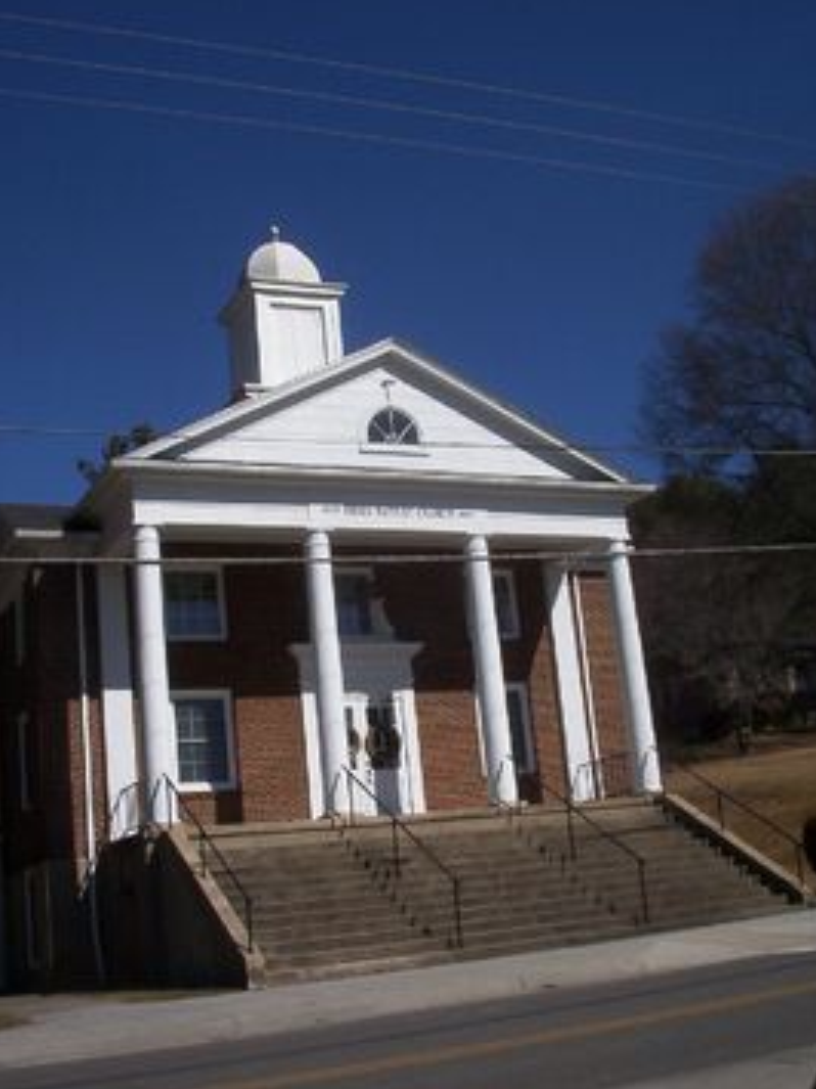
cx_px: 408
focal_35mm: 44
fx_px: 1384
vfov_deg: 42.9
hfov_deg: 32.9
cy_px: 577
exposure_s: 1/547
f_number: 8
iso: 100
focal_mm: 6
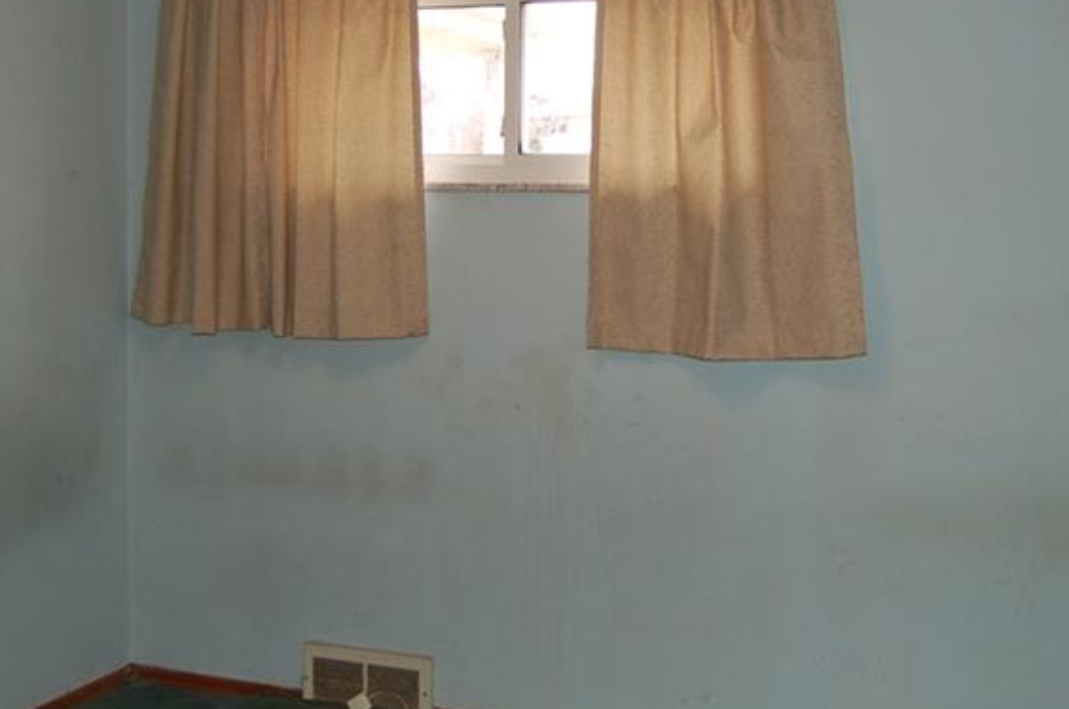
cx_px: 586
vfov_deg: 27.2
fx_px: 1453
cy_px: 222
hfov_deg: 40.4
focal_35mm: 49
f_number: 3.5
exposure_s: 1/60
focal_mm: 18
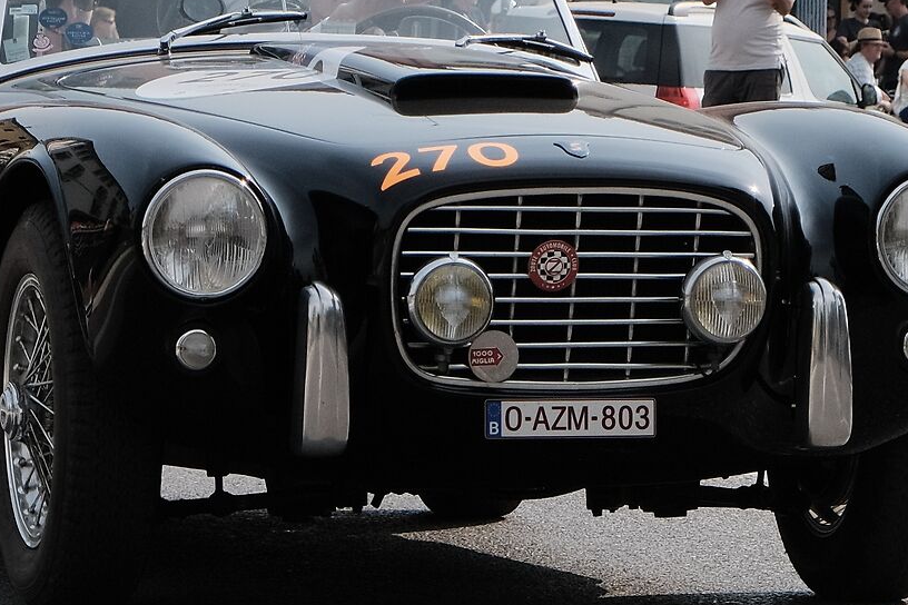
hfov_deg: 8.4
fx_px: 6154
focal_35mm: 244
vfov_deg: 5.6
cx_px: 276
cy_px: -99
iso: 640
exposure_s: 1/1500
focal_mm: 55
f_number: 6.4
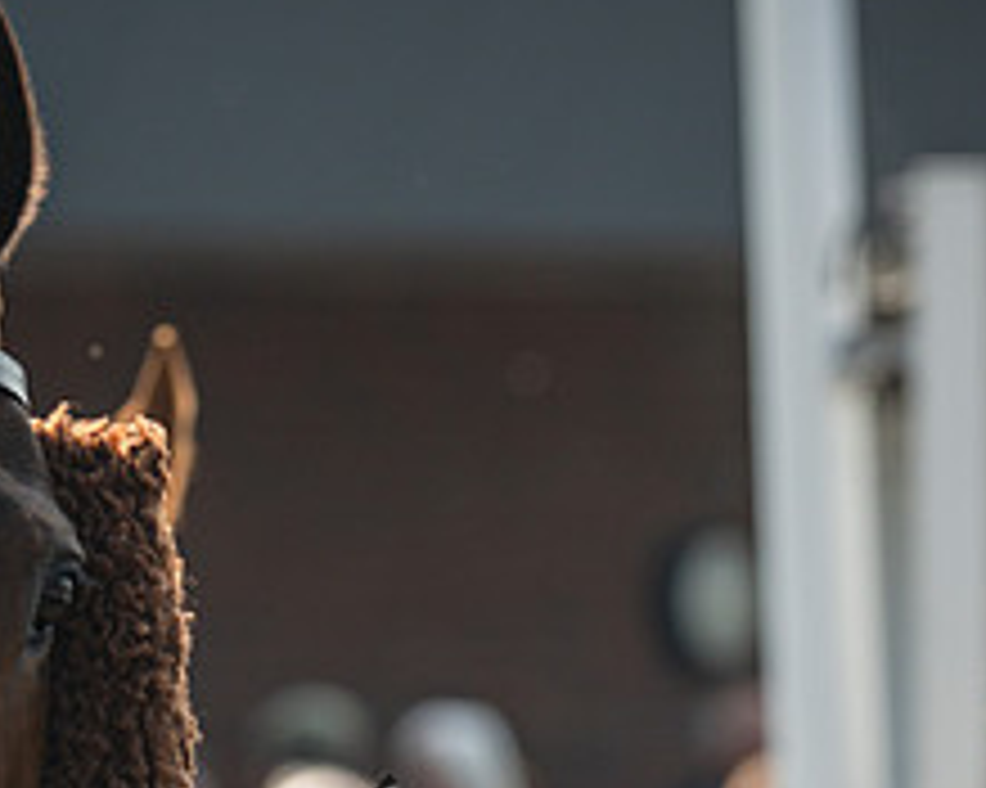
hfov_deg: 3.3
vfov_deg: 2.6
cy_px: 806
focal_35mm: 585
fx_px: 17064
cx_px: 652
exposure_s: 1/640
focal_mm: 135
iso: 80
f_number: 4
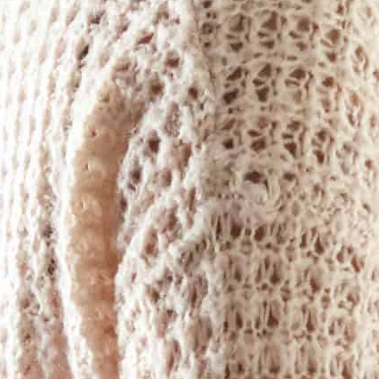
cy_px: 314
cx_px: 238
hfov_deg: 7.9
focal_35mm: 221
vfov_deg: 7.9
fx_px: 2738
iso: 160
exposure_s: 1/60
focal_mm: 6
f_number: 2.4
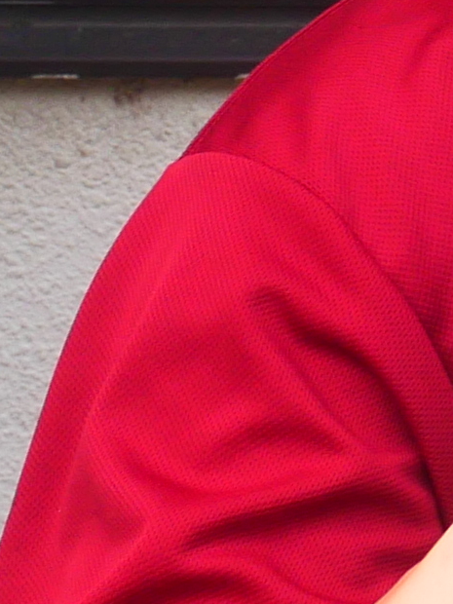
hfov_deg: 4.6
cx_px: 1726
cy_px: -137
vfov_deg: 6.5
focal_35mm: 301
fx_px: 5252
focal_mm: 18
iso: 200
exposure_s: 1/250
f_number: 6.3
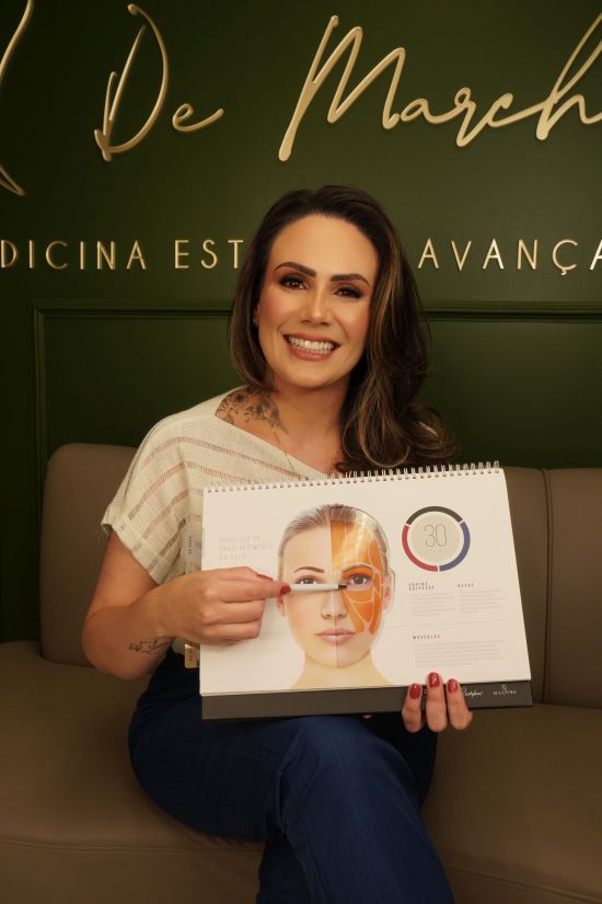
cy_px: 452
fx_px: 865
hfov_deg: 38.4
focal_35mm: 34
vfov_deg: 55.1
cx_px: 301
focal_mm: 23
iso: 500
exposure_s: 1/25
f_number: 16
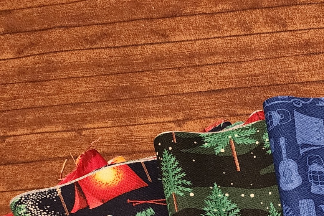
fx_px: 612
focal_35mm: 68
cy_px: 344
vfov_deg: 17.5
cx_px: 447
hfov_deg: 24.8
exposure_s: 1/60
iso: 640
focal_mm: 6.4
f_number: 1.8
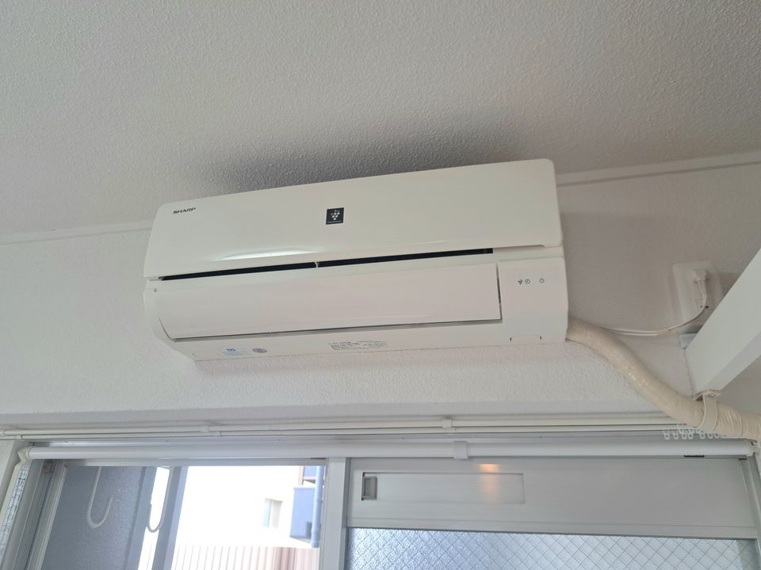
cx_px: 380
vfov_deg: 56.8
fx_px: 528
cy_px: 285
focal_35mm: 24
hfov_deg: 71.6
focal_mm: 5.23
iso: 50
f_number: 1.8
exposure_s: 1/25
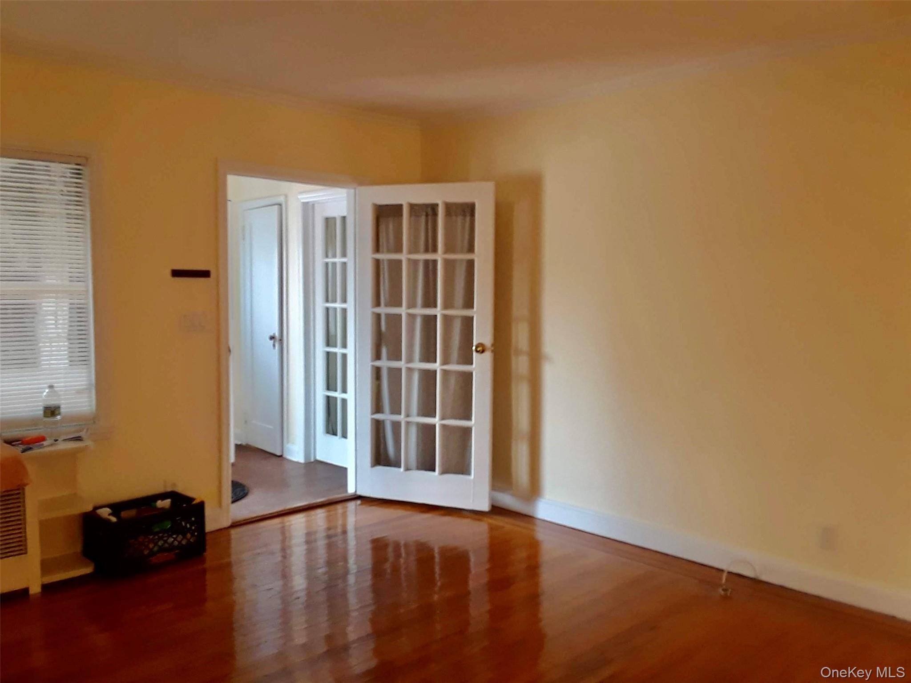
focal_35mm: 30
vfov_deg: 46.8
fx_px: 790
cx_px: 456
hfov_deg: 60.0
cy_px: 342
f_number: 1.9
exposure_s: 1/30
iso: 80
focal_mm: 2.47
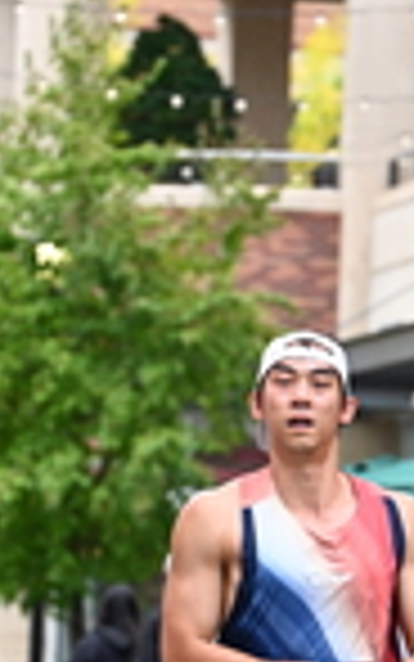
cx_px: 367
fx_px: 5302
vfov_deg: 7.1
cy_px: 644
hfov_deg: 4.5
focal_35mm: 294
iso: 1250
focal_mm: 77
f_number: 2.8
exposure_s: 1/2000
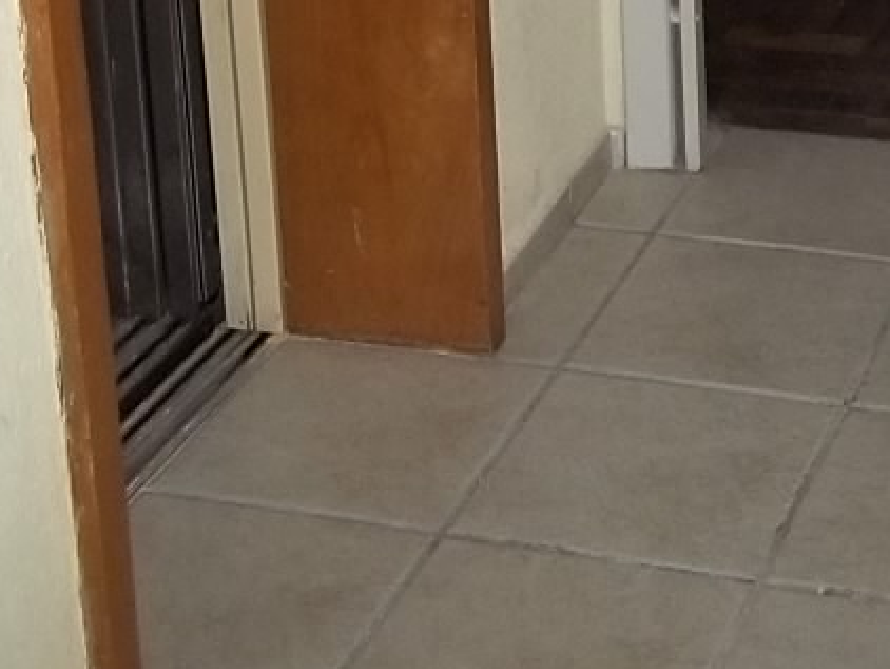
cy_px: -321
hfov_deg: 19.9
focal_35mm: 97
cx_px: 776
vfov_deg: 14.3
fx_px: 2495
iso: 160
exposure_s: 1/30
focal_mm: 5.7
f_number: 2.9
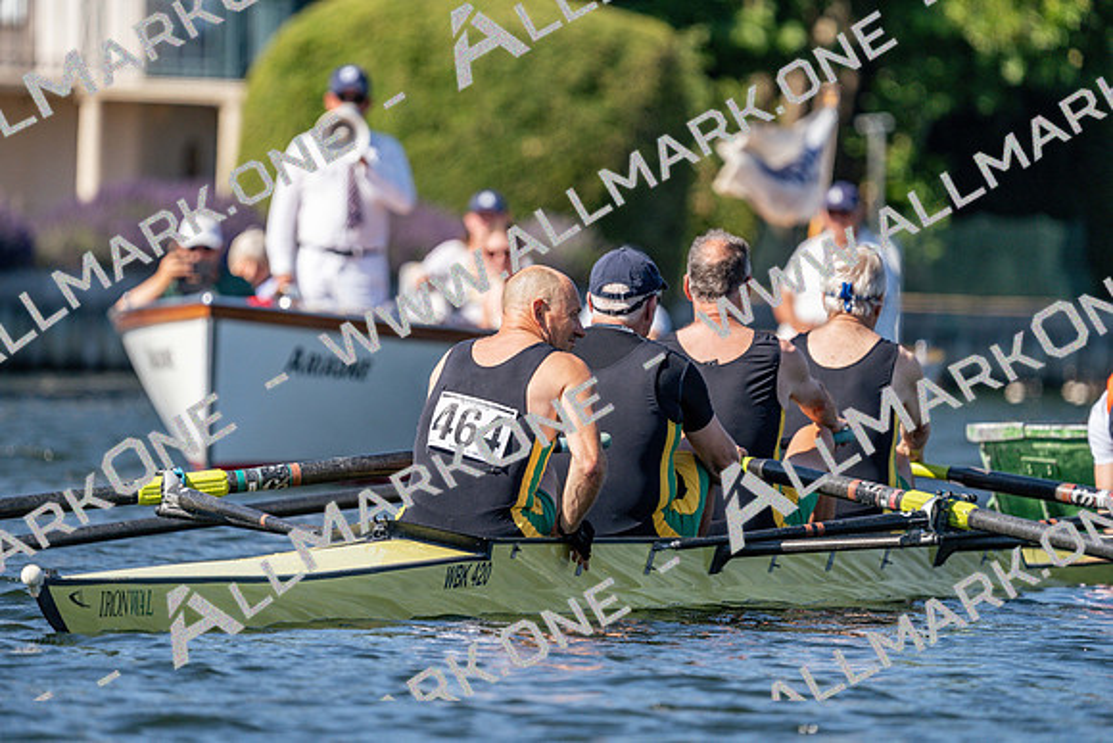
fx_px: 14534
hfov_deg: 4.4
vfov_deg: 2.9
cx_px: 556
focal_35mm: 470
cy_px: 372
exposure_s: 1/1600
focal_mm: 470
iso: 320
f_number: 6.3
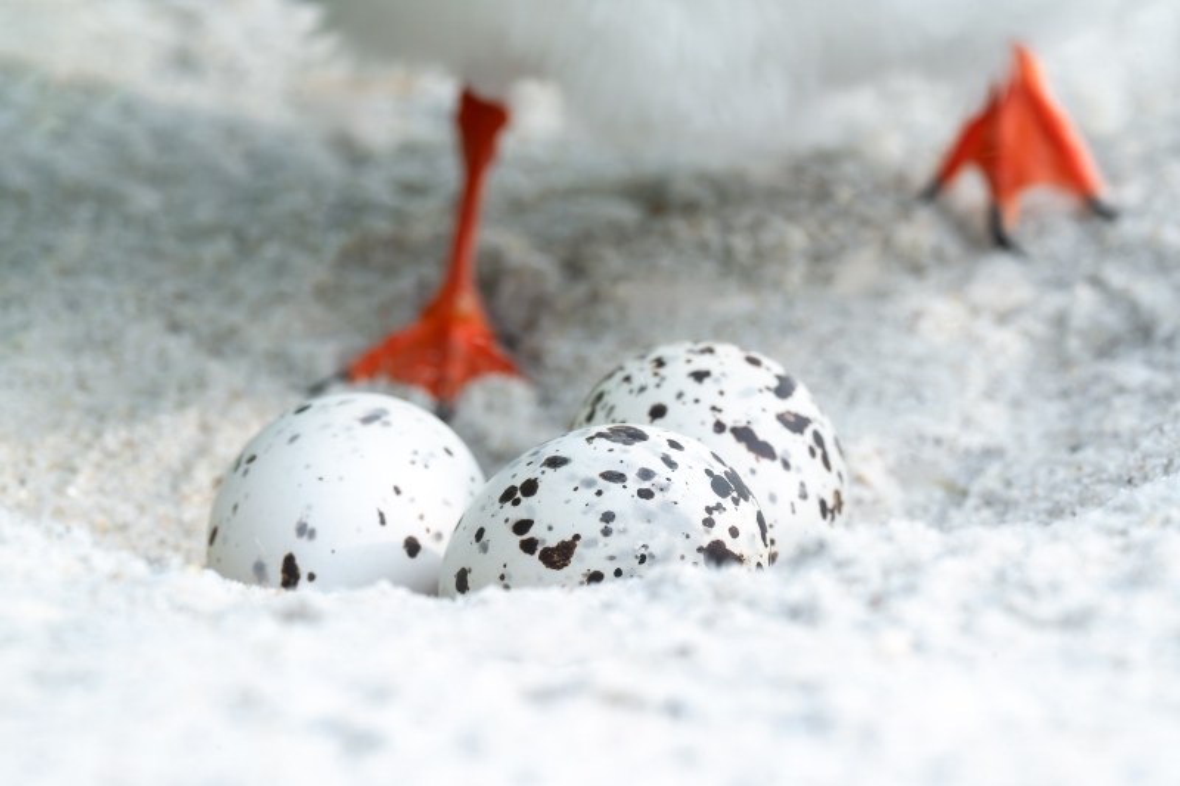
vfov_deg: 1.1
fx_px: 39323
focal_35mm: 1200
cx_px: 590
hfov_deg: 1.7
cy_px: 393
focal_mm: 1200
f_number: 16
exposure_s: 1/250
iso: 1600
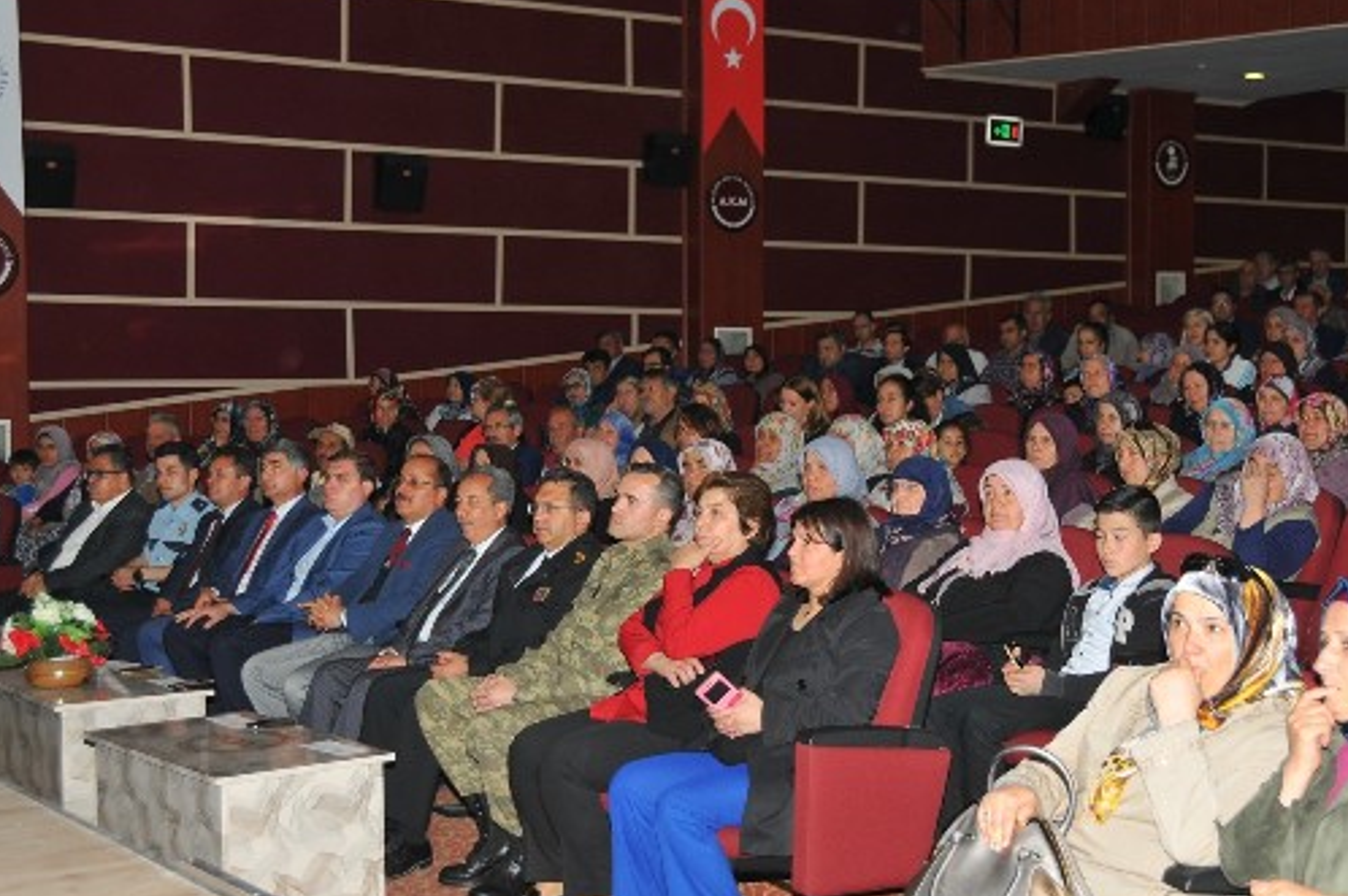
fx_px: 2020
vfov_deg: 25.0
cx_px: 671
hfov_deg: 36.9
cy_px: 497
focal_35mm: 54
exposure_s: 1/60
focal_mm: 28
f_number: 5
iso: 200
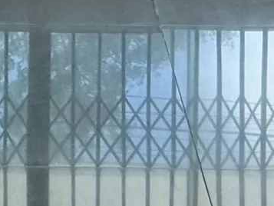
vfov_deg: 10.6
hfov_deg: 20.5
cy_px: -419
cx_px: 36
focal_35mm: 94
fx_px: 744
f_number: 2.2
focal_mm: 2.22
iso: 50
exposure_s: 1/127
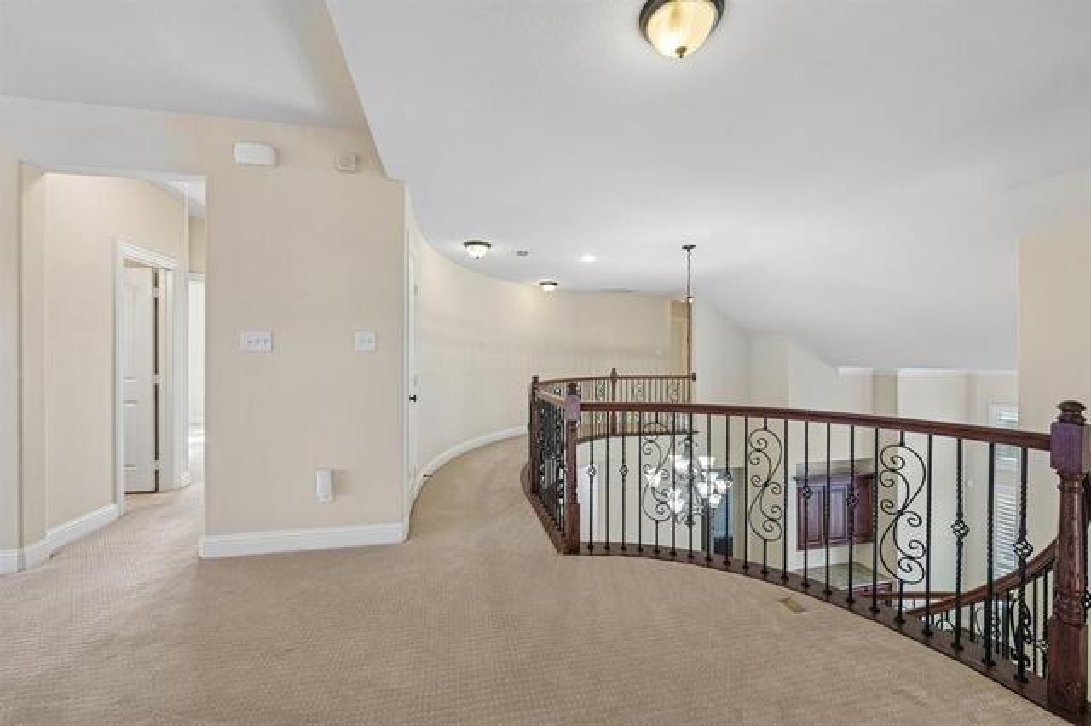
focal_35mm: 14
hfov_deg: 104.3
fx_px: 424
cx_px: 546
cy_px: 363
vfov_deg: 81.1
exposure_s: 1/15
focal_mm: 14
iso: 400
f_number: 8
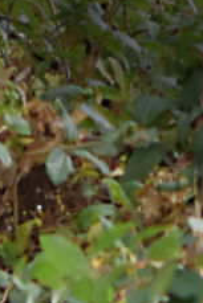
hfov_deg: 3.2
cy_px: 1142
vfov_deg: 4.6
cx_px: -517
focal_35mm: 412
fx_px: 3479
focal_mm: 35
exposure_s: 1/1600
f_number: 2.2
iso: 2000
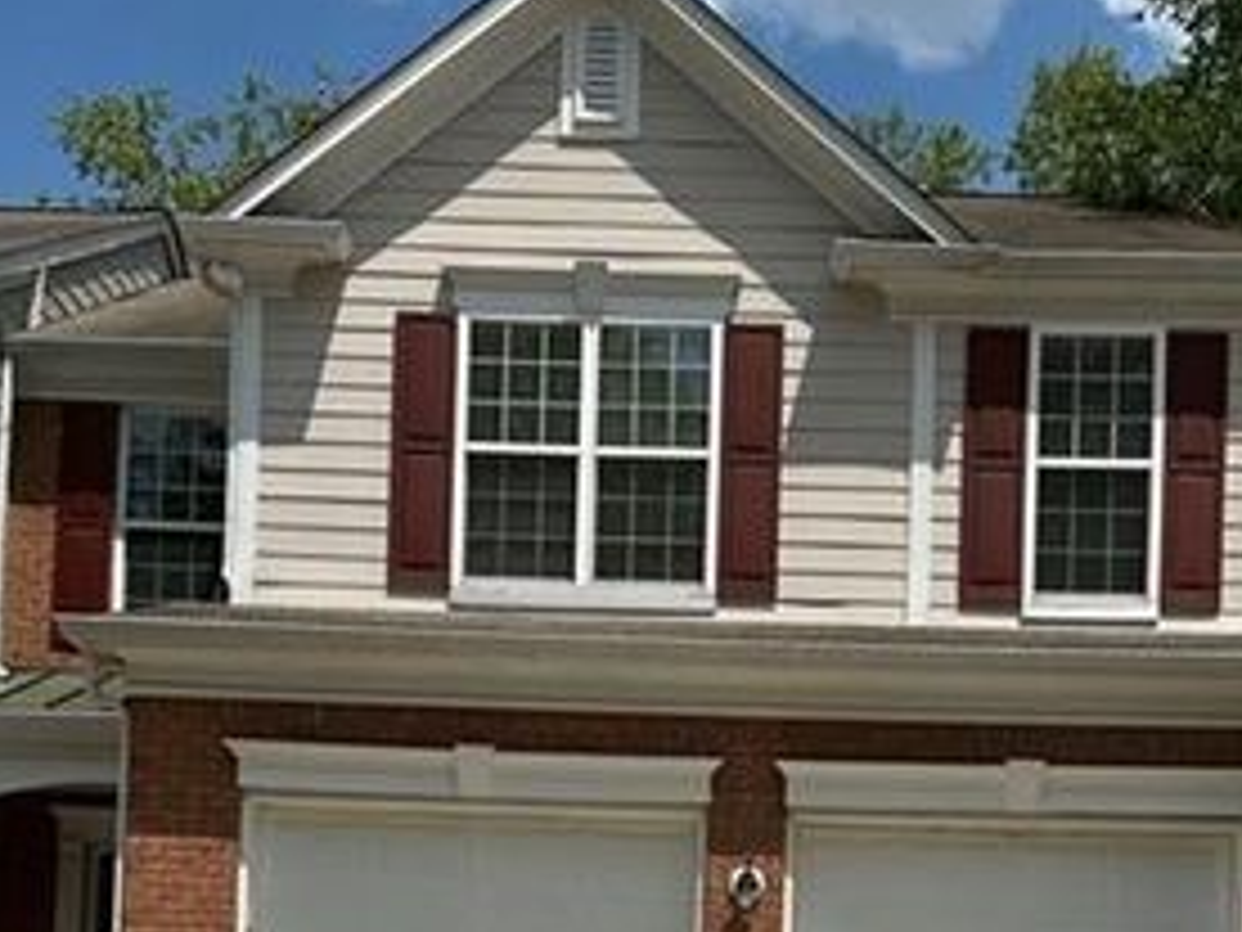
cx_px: 720
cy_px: 970
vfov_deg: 23.9
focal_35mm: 58
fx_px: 2081
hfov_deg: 33.2
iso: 80
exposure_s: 1/8197
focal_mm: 6.86
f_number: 1.78
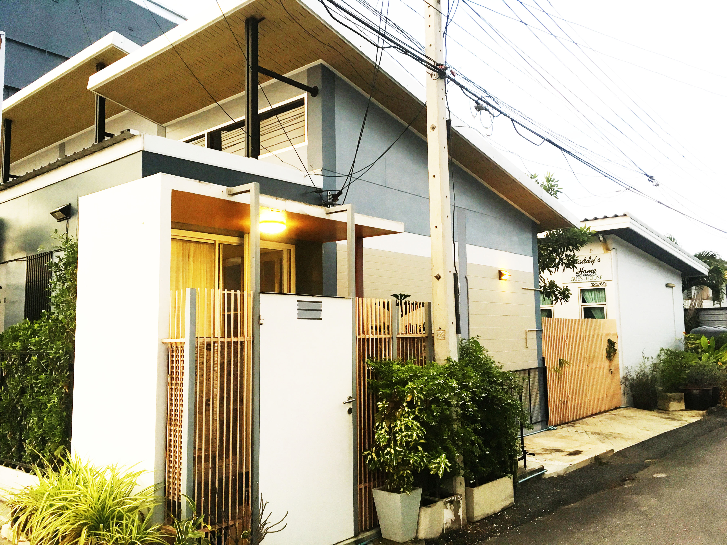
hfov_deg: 61.7
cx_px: 364
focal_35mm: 29
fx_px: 609
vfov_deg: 48.2
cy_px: 272
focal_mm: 4.15
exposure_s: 1/33
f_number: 2.2
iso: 80
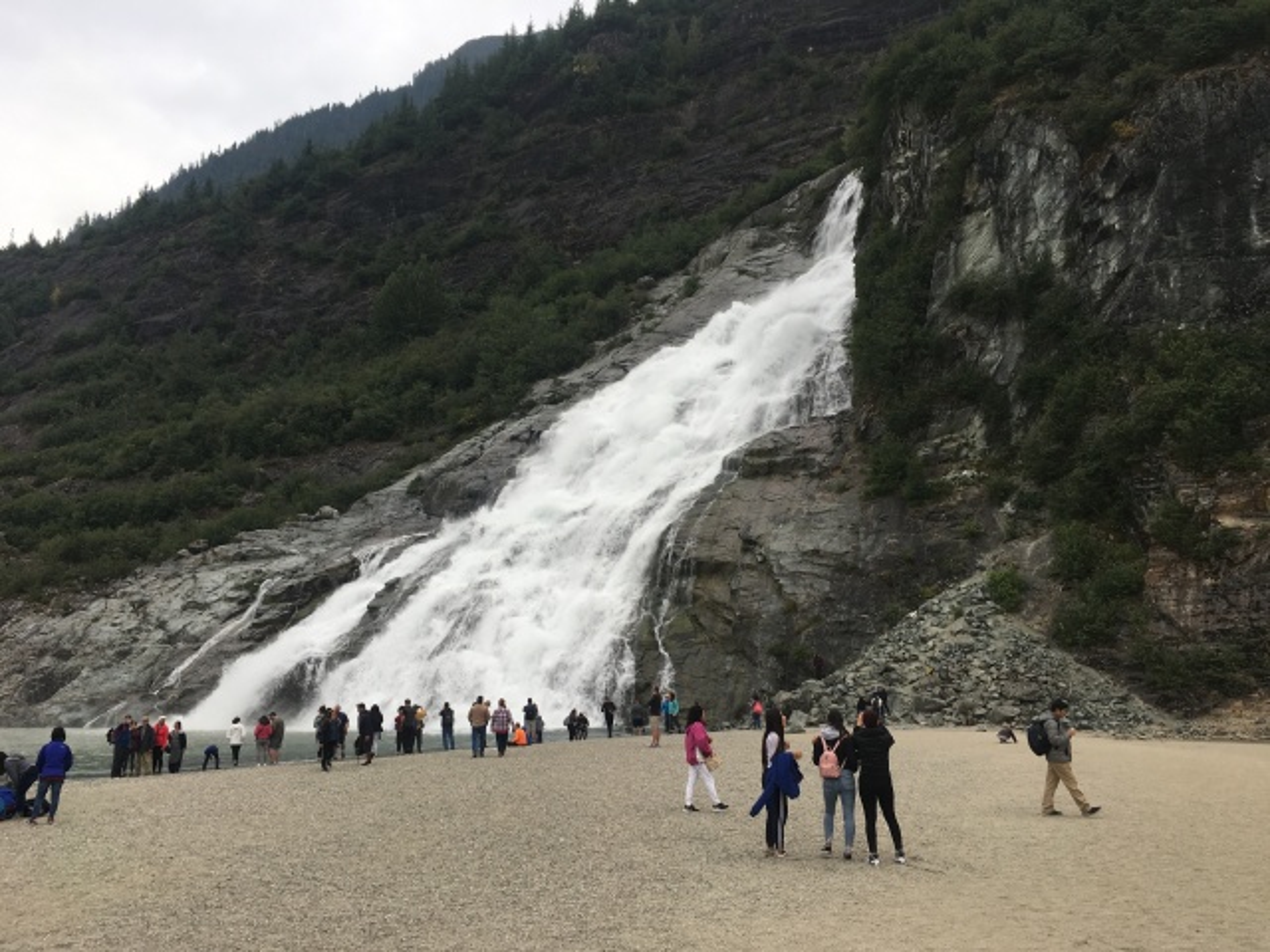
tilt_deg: +10.9
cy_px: 476
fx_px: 1064
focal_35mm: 29
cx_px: 635
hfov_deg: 61.7
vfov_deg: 48.2
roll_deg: +1.3
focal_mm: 4.15
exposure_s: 1/1012
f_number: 2.2
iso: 25
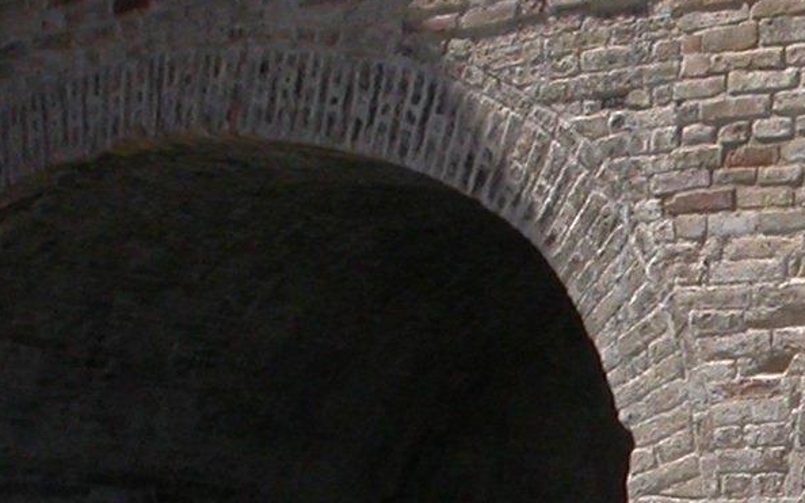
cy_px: 487
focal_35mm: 154
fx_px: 3378
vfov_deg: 8.5
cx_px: 1014
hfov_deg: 13.2
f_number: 7.5
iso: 100
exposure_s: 1/277
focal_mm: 7.85
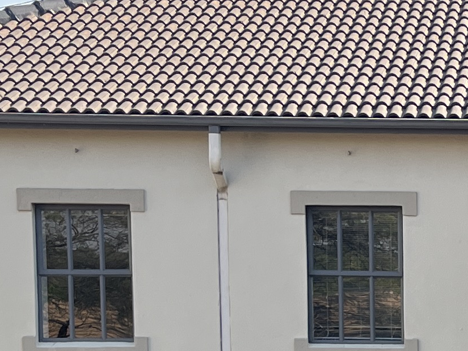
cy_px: 519
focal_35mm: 127
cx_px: 634
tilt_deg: -6.8
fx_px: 1717
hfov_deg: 14.7
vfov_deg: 11.2
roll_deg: +2.1
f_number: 1.6
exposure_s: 1/688
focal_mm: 5.1
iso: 50
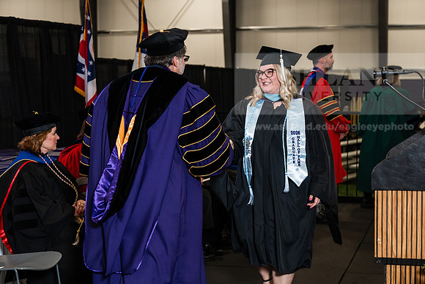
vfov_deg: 19.5
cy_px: 142
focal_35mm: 70
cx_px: 212
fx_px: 827
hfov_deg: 28.8
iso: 1250
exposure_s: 1/200
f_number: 4.5
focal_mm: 70
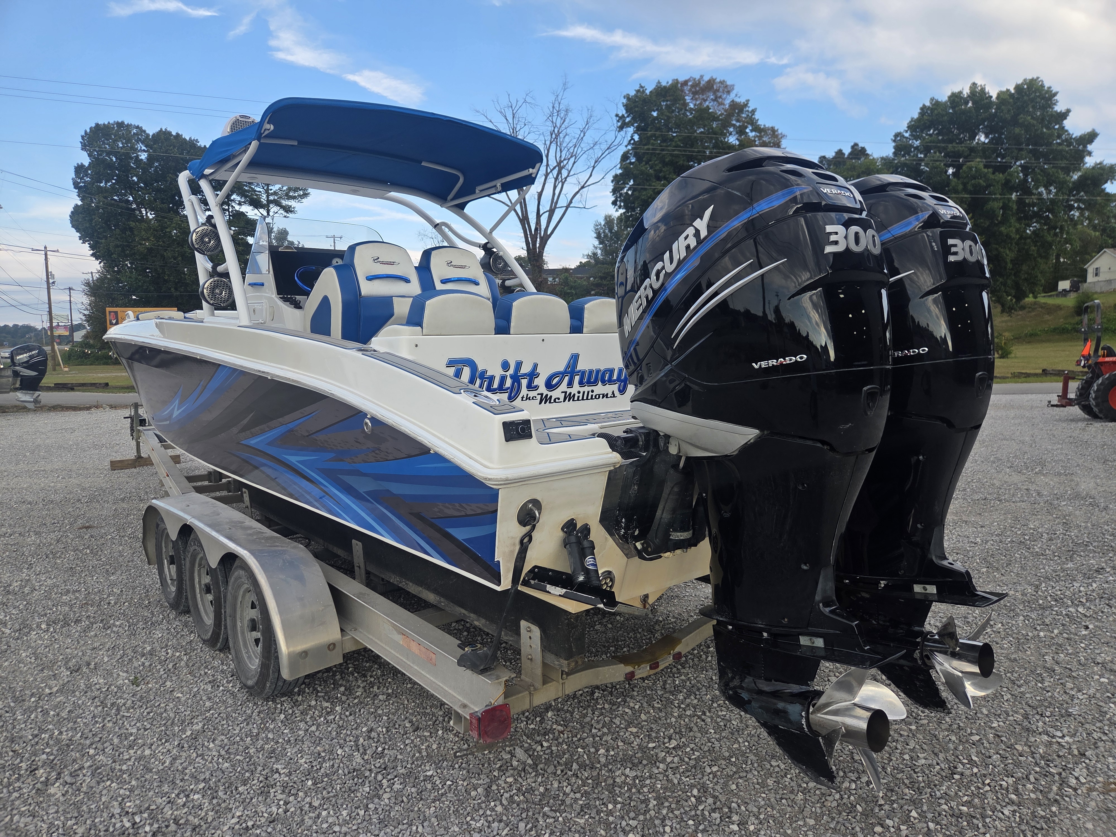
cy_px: 418
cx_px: 558
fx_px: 742
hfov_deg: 73.9
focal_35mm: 23
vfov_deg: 58.9
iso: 80
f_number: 1.8
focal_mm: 5.4
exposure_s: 1/1904
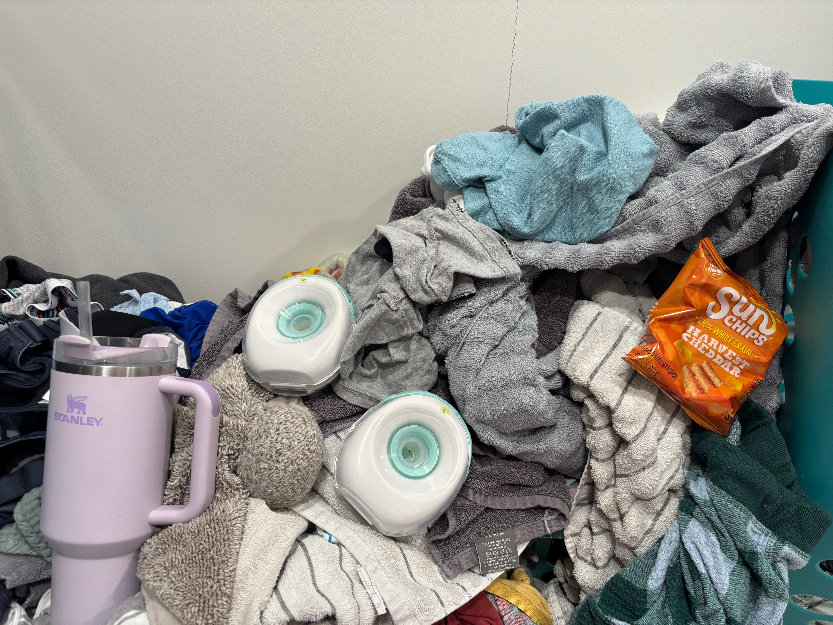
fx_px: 626
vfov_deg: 53.1
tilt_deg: -30.2
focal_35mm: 26
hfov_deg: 67.3
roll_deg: -0.9
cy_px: 312
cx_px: 416
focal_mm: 5.96
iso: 100
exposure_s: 1/60
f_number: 1.6
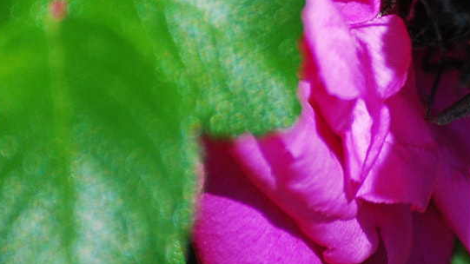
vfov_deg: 1.3
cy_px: 4
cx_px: 424
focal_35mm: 931
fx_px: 11600
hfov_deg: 2.3
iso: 200
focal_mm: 200
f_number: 5.6
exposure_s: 1/250
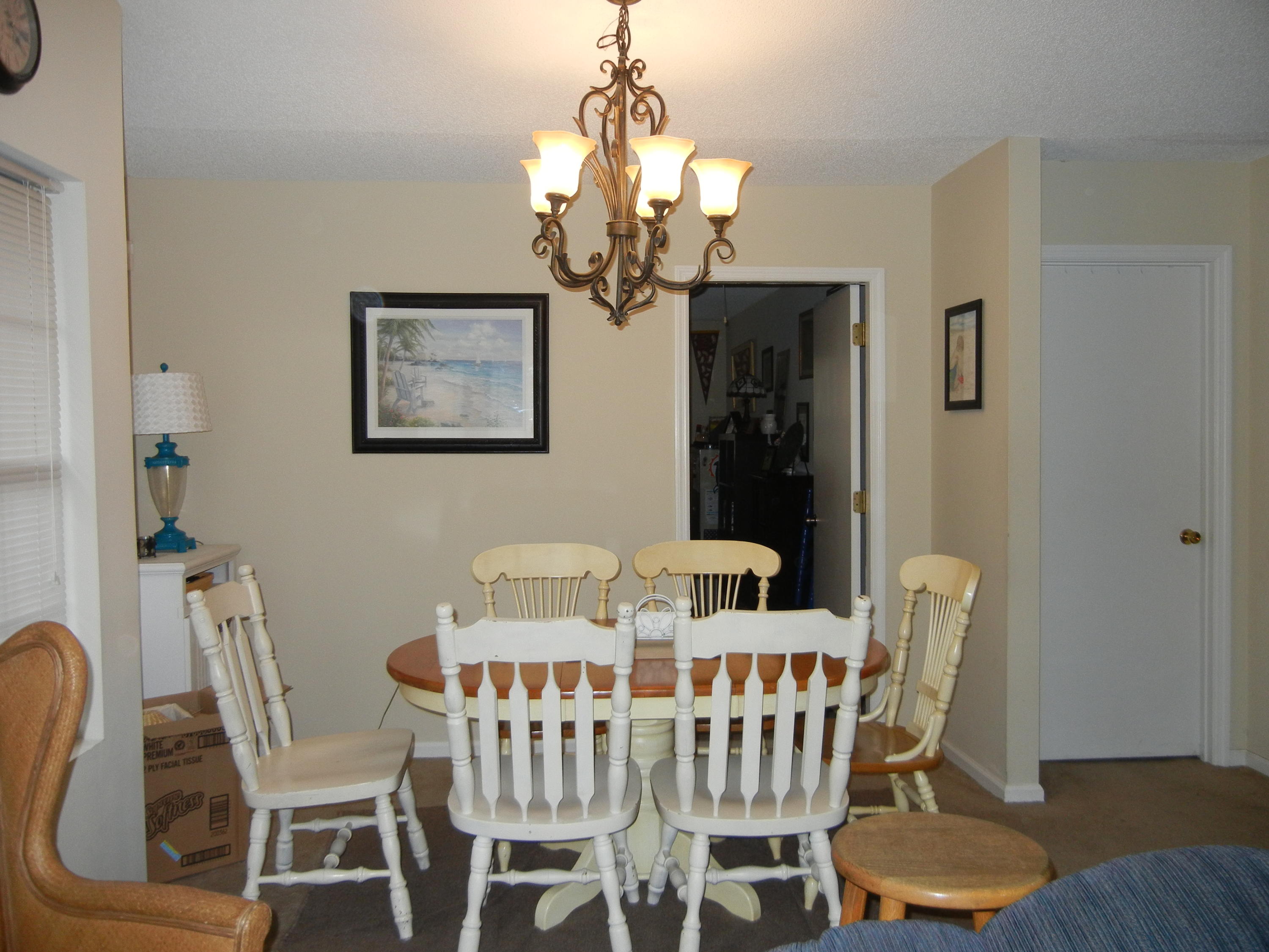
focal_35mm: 30
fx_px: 1100
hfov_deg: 60.0
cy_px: 476
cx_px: 634
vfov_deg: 46.8
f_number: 3.5
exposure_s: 1/30
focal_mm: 5.4
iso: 221
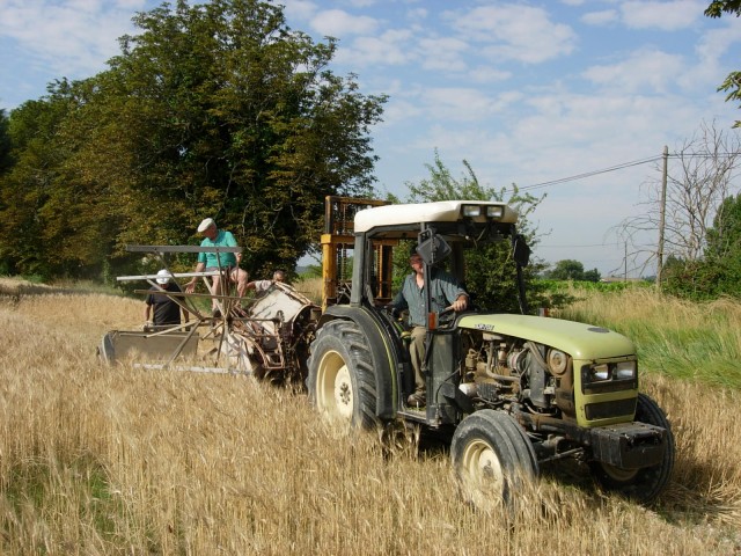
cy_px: 278
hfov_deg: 49.0
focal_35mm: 38
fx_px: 813
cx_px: 370
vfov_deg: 37.7
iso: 64
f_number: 4.8
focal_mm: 7.8
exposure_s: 1/724
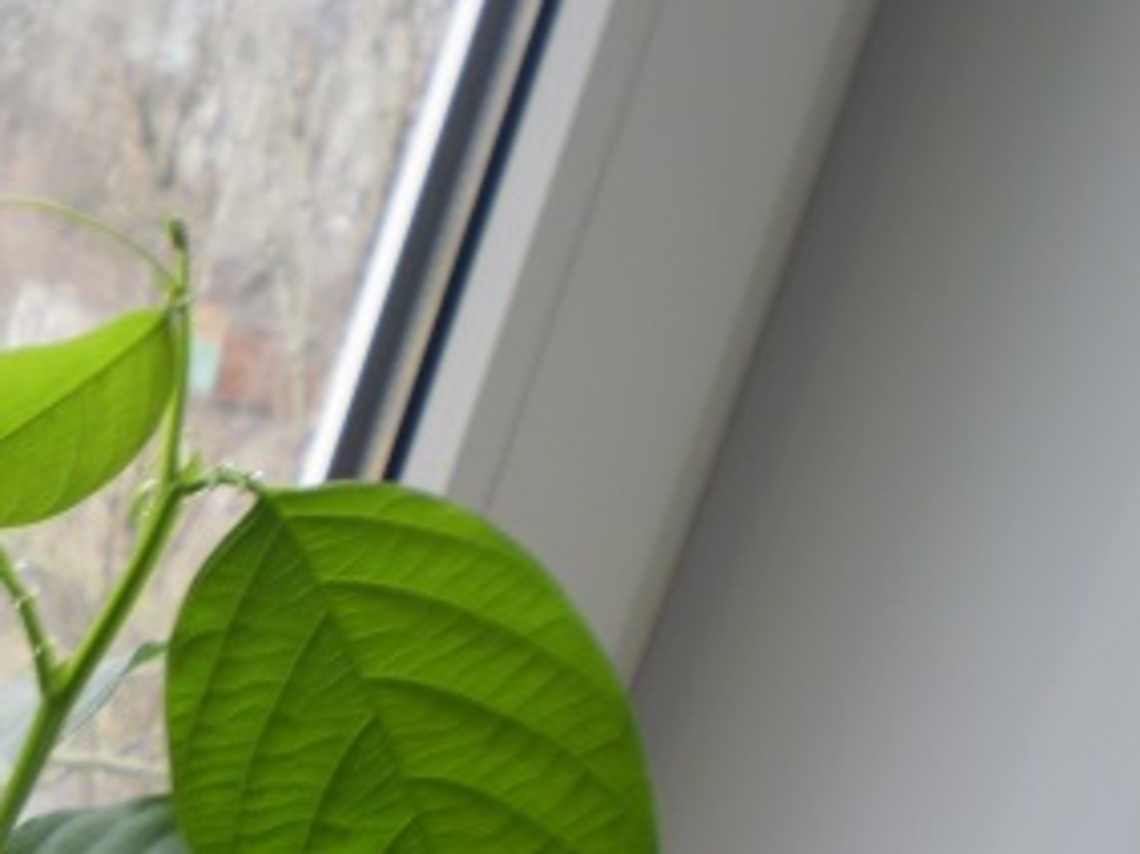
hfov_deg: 22.0
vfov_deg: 17.1
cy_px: 556
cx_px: 8
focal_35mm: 86
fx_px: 2831
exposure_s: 1/10
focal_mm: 6.3
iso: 100
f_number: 3.1
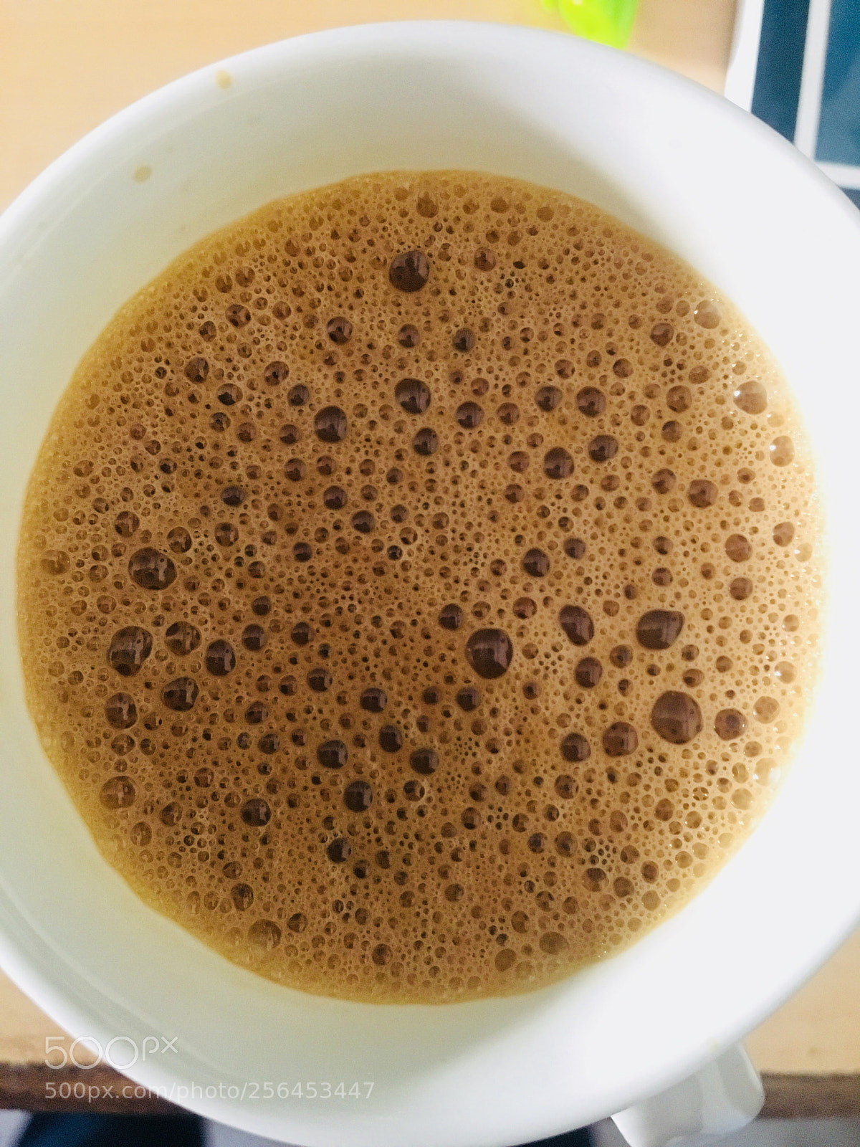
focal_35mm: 29
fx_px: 961
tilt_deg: -88.4
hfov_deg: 48.2
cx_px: 430
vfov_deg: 61.7
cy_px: 574
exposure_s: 1/17
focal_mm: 4.15
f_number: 2.2
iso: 320
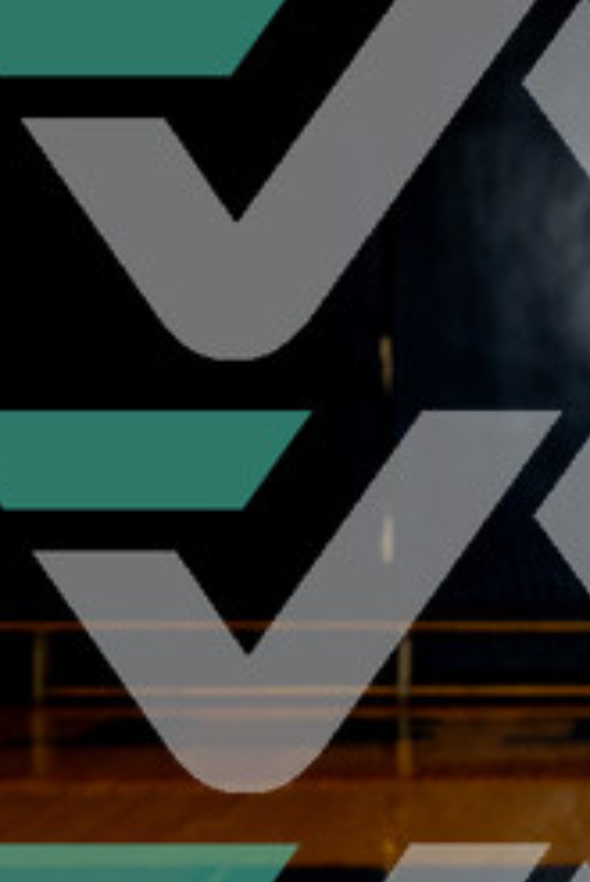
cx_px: 847
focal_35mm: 162
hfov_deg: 8.3
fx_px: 3977
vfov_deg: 12.7
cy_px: 602
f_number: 5.6
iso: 400
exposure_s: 1/250
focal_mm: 68
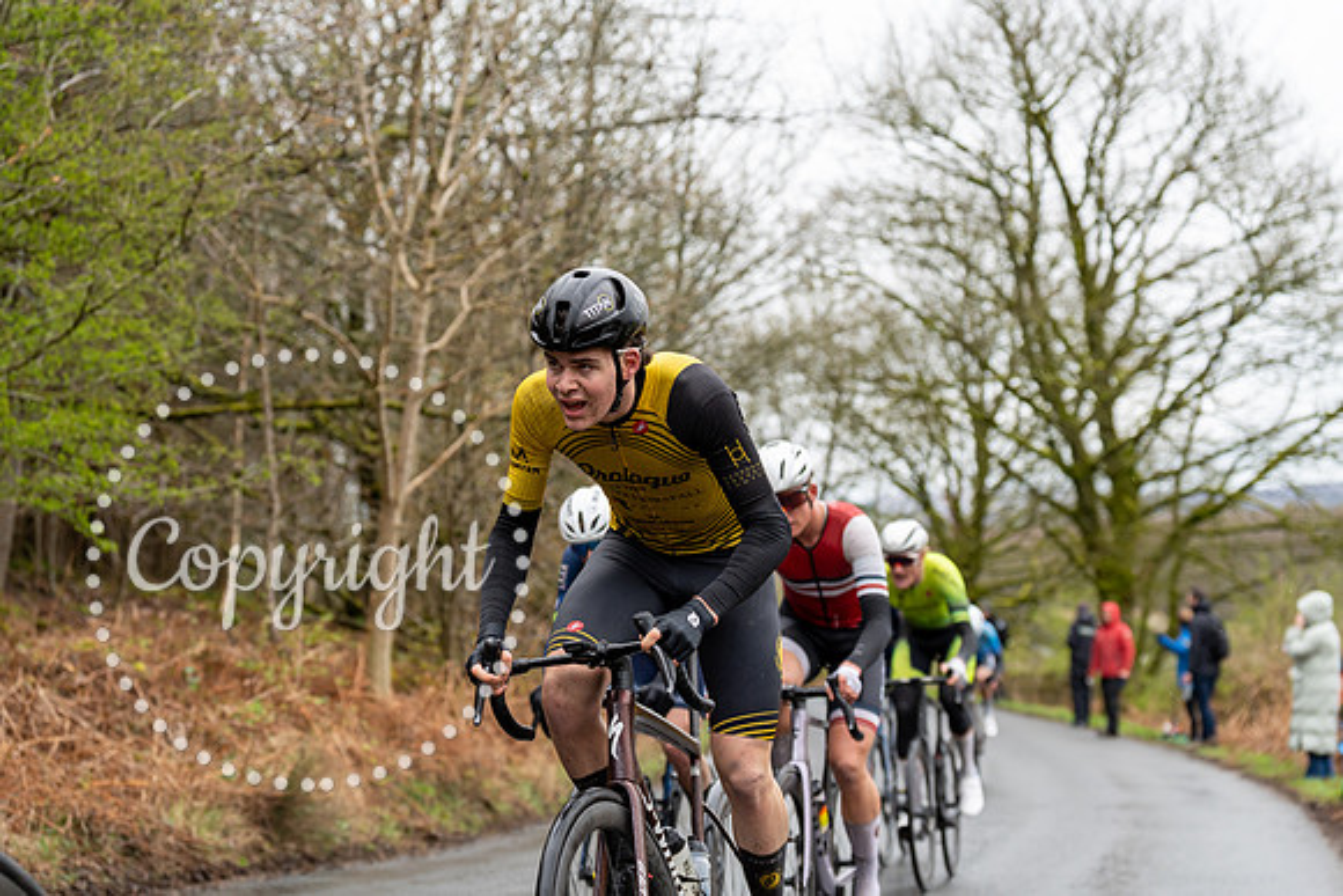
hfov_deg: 28.8
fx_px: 2612
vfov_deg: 19.5
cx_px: 672
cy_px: 448
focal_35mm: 70
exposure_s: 1/1000
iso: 800
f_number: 3.5
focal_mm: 70
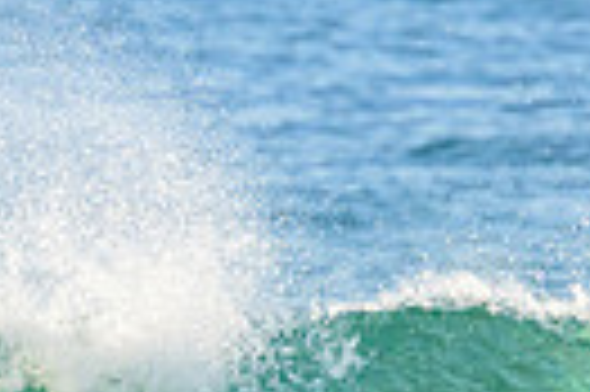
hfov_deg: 0.8
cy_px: 543
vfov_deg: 0.6
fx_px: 40708
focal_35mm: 2487
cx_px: -518
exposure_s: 1/2000
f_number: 11
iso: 2200
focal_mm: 560
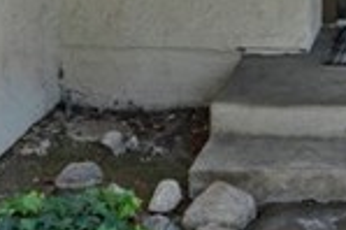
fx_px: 1190
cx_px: 450
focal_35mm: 124
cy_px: -237
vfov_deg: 10.2
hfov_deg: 15.7
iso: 125
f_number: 6.3
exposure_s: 1/160
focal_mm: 18
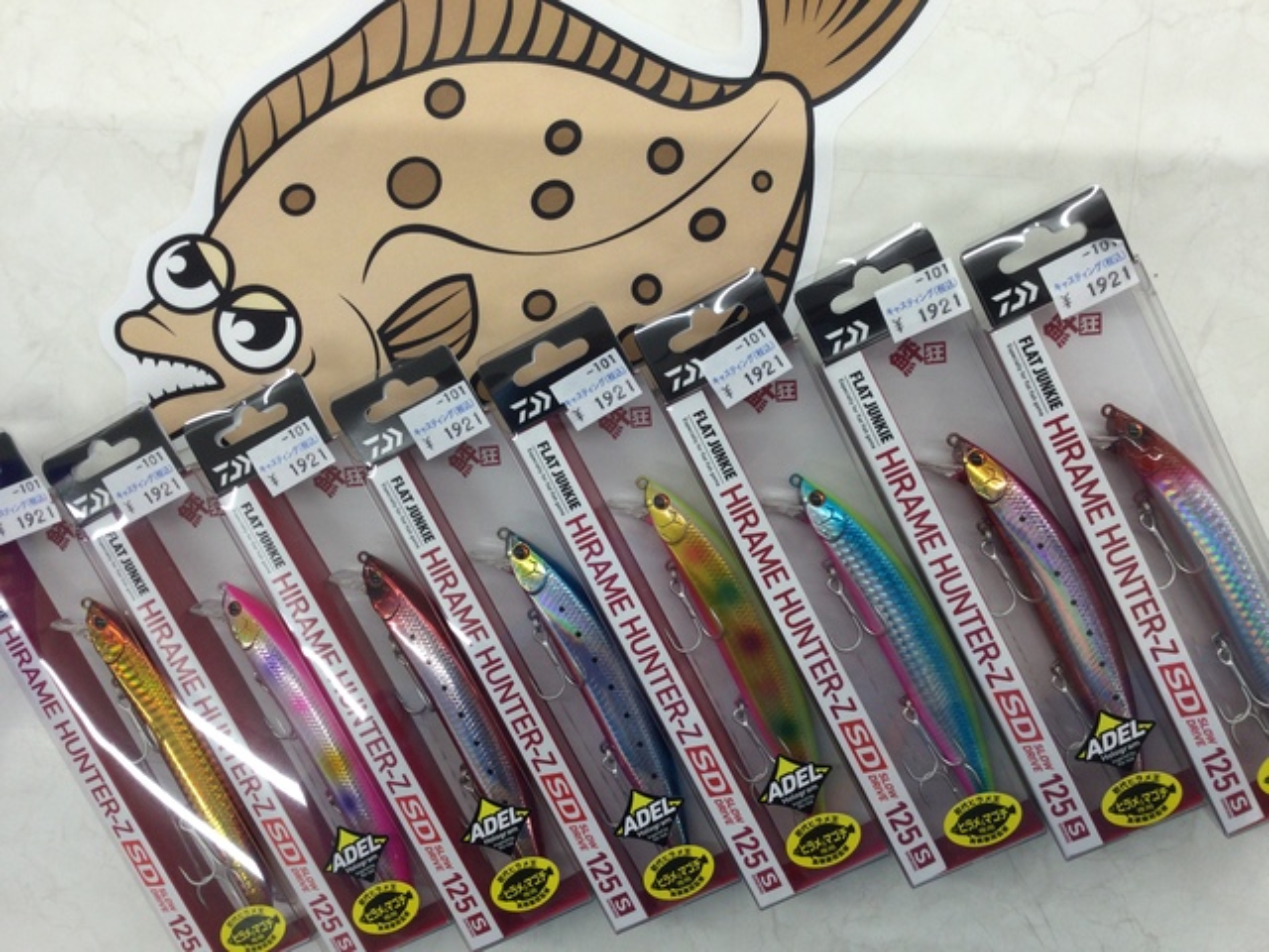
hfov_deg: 58.4
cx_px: 634
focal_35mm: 31
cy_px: 476
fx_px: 1136
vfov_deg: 45.4
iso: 32
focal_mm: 3.3
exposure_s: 1/60
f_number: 2.4
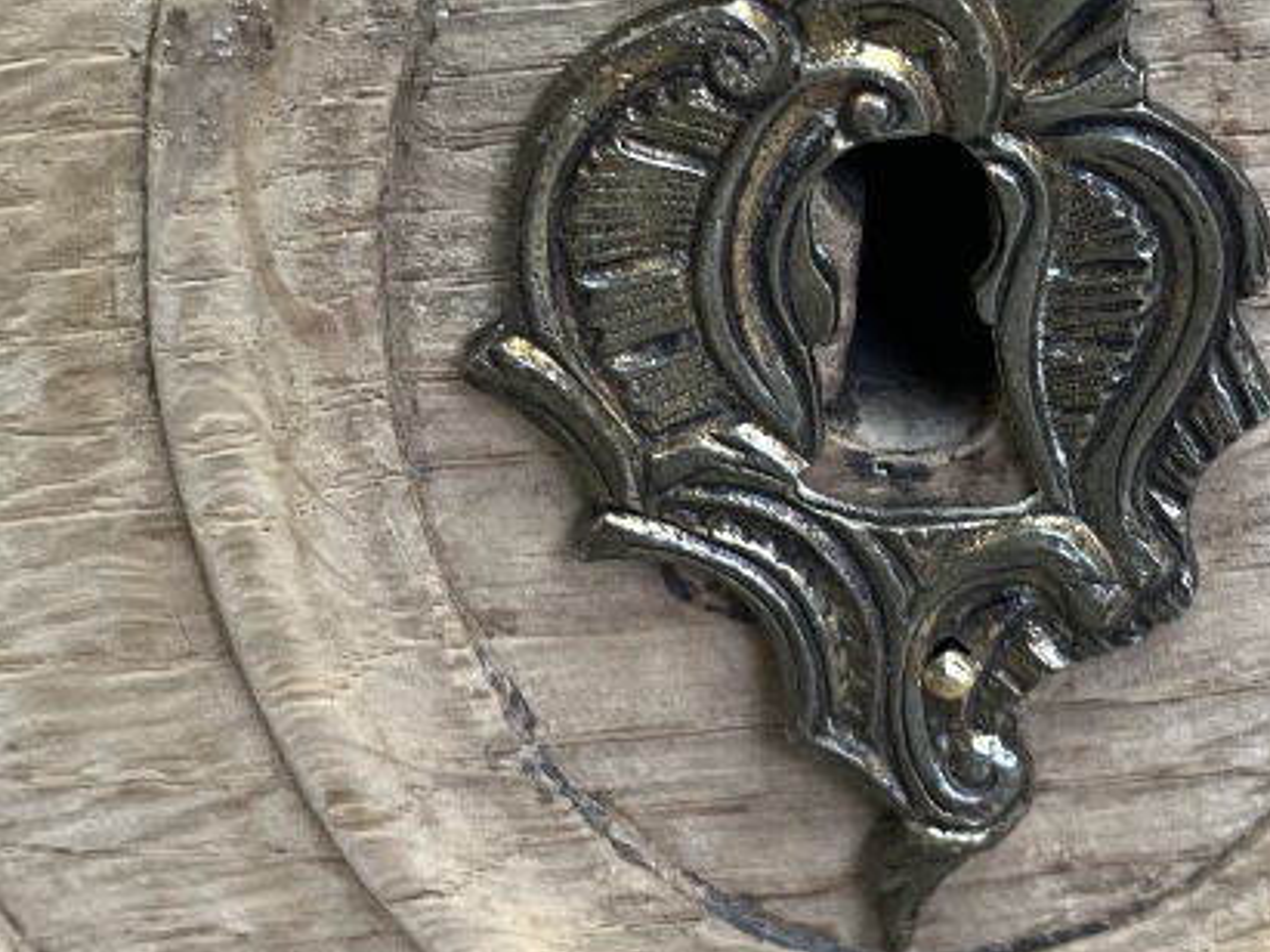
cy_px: 374
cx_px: 1010
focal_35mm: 76
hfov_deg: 25.2
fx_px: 2787
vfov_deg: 19.4
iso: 125
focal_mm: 5.1
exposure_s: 1/100
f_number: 1.6
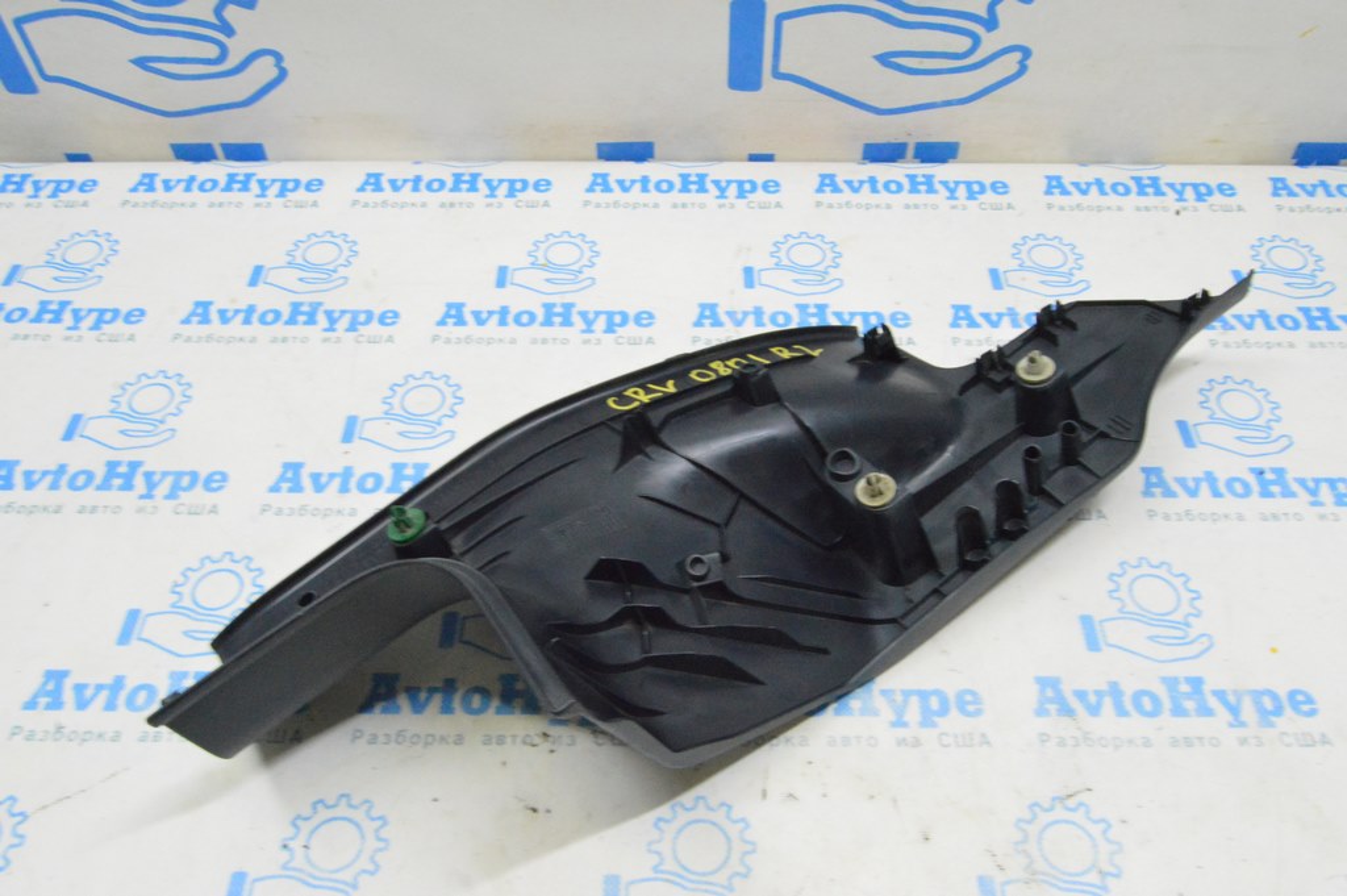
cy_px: 448
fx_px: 1122
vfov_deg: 43.5
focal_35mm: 30
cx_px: 674
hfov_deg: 62.0
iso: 6400
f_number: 20
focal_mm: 20
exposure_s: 1/15
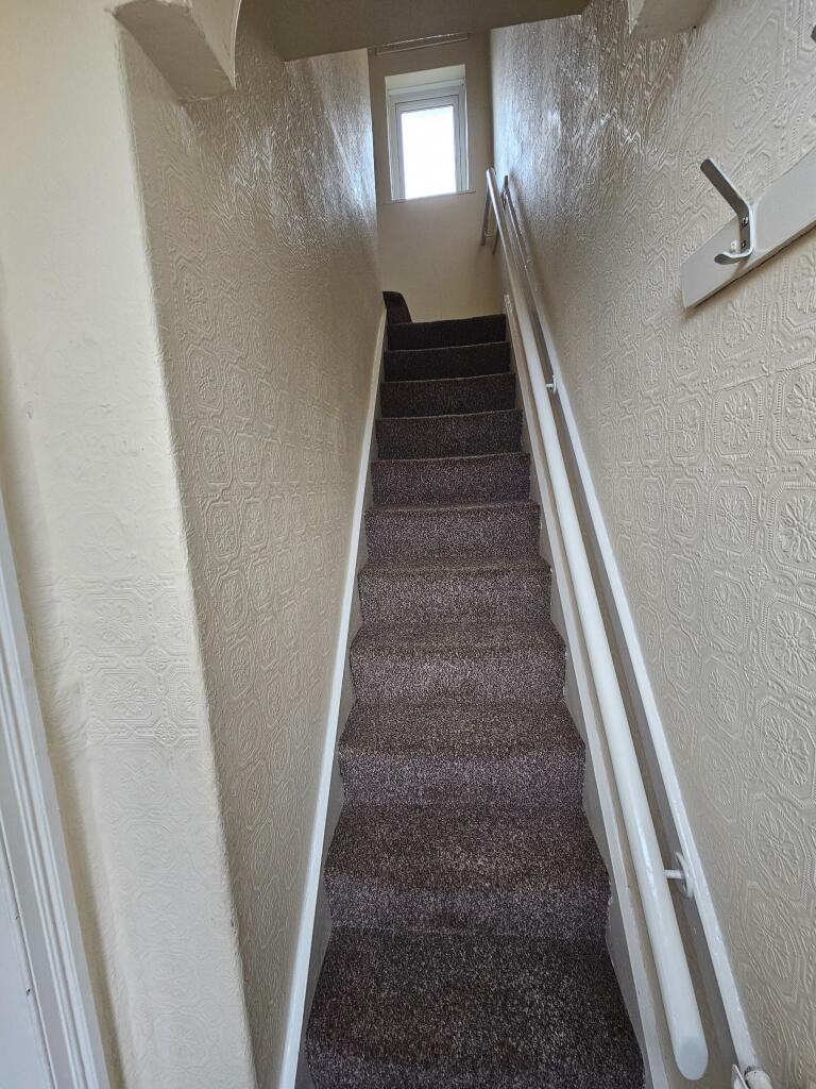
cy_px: 544
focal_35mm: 13
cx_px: 408
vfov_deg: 106.2
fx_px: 409
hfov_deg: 89.9
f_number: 2.2
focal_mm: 2.2
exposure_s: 1/50
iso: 80
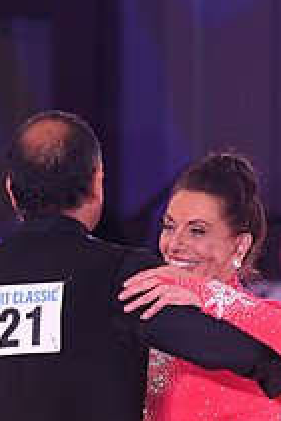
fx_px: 4695
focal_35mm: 401
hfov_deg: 3.4
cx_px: 47
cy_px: 577
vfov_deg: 5.1
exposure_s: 1/200
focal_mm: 145
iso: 1000
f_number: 4.5
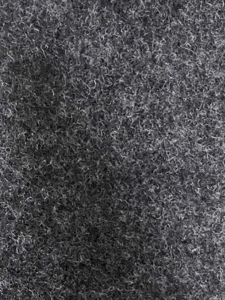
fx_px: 927
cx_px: 108
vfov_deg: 17.9
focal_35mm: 107
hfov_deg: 13.8
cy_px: 298
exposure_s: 1/60
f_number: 1.8
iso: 160
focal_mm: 4.25
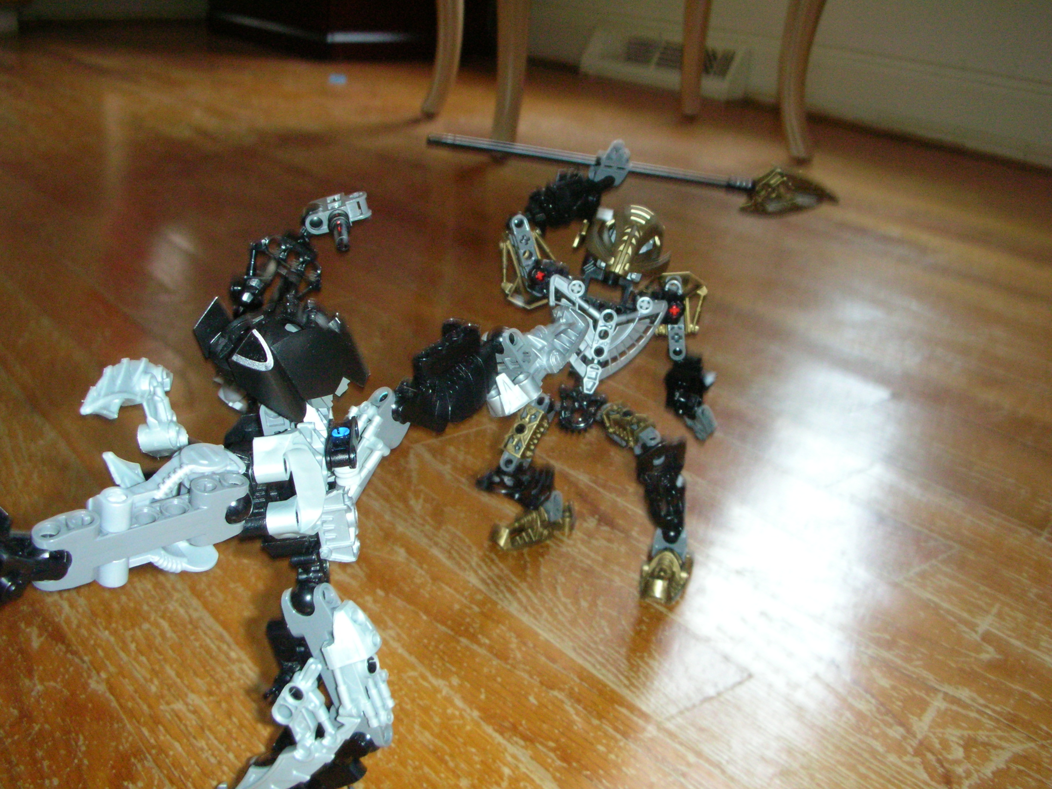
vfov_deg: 40.7
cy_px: 394
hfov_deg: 52.6
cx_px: 526
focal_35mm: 35
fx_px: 1064
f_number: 3
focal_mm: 5.8
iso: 200
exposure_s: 1/2
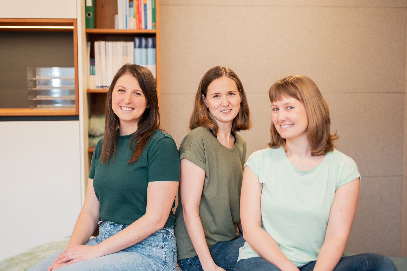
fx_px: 565
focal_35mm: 50
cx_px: 204
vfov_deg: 27.0
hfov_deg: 39.6
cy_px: 136
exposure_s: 1/100
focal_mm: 50
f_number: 1.8
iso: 200
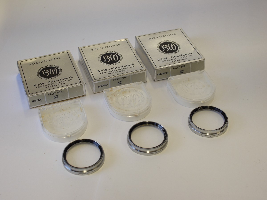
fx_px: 463
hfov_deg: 32.2
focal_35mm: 60
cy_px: 100
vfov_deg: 24.4
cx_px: 134
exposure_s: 1/40
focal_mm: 30
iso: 400
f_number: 8
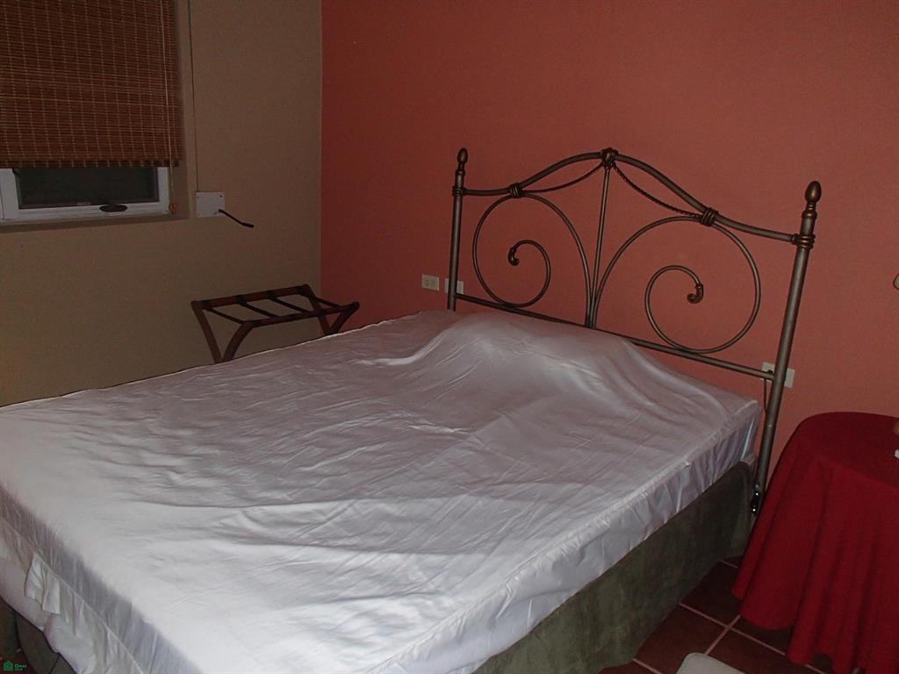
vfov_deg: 49.7
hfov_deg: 63.4
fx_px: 727
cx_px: 450
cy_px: 337
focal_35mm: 28
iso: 400
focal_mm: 5
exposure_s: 1/30
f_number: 3.9
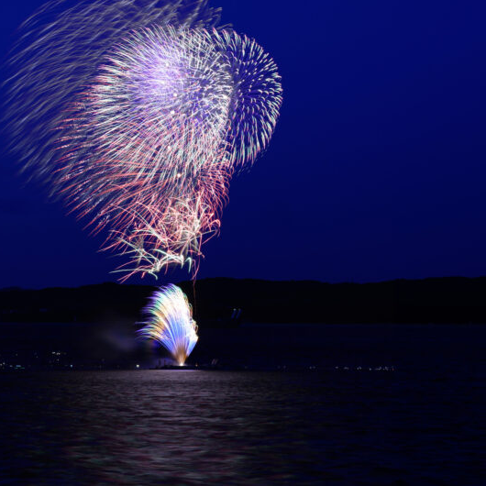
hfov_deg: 15.9
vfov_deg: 16.0
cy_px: 243
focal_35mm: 109
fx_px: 1731
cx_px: 149
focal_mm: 85
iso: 100
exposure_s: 1/10
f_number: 11
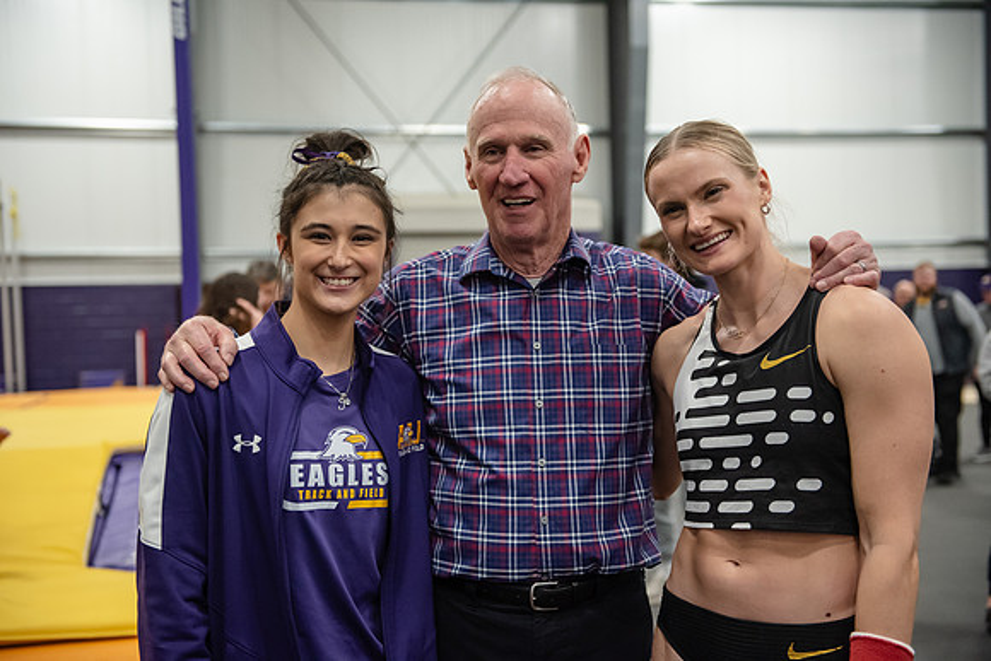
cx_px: 496
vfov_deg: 28.1
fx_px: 1322
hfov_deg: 41.1
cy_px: 330
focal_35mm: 48
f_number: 3.2
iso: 4000
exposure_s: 1/320
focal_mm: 48
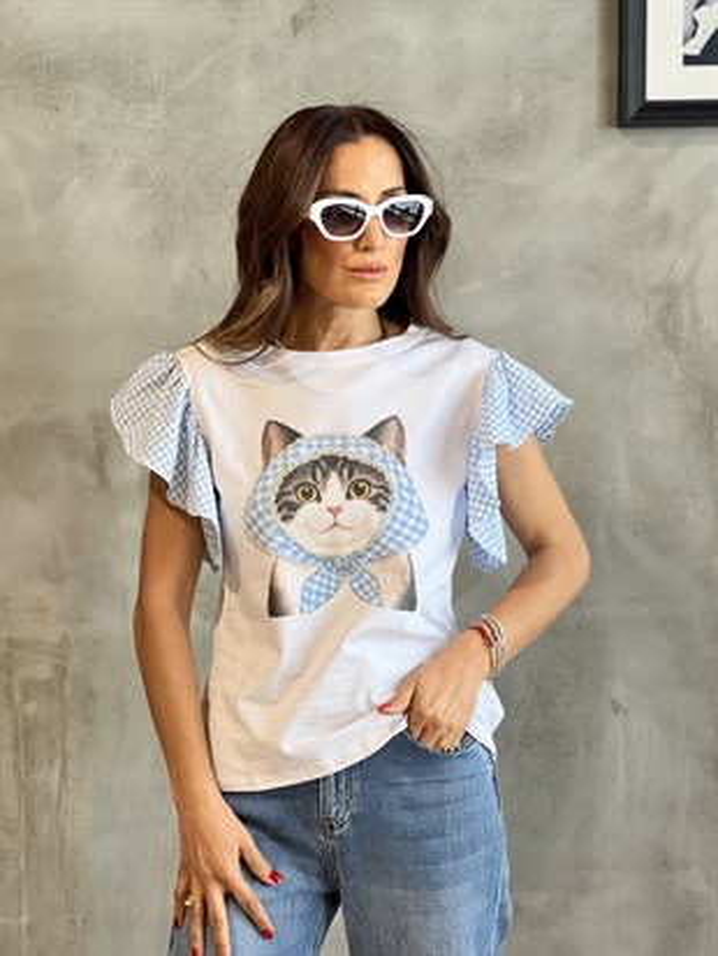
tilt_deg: -5.4
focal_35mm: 77
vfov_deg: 25.3
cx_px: 359
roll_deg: +0.2
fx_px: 2128
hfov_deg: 19.1
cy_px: 478
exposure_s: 1/33
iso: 125
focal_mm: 9
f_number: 2.8
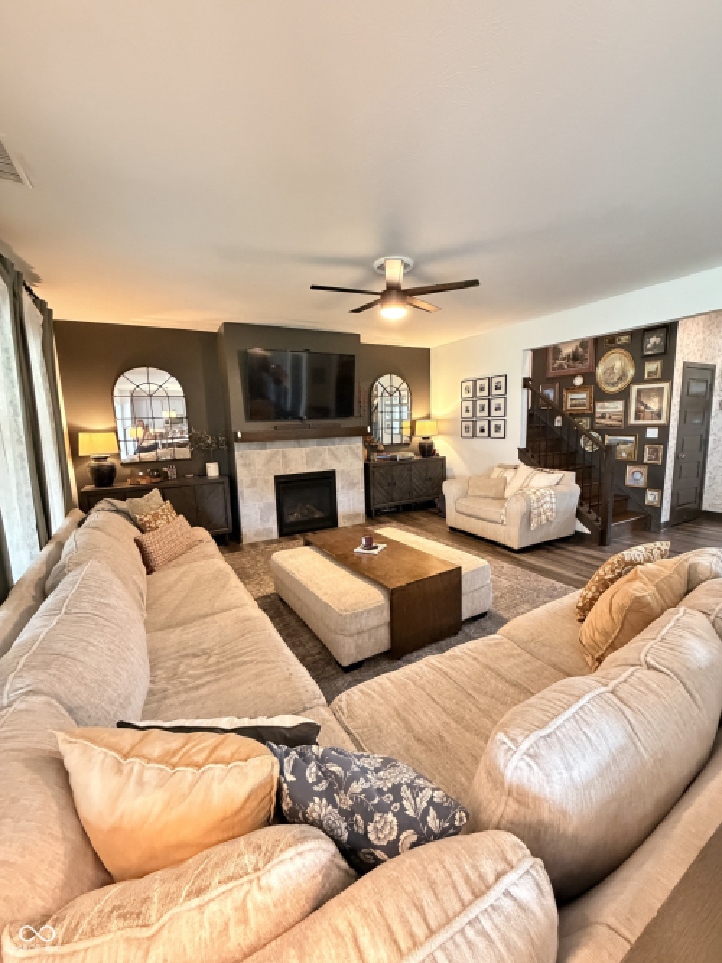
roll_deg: +1.0
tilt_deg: -9.0
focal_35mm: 14
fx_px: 389
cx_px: 361
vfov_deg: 102.1
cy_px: 482
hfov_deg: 85.7
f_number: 2.2
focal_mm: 2.22
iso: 1000
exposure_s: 1/40
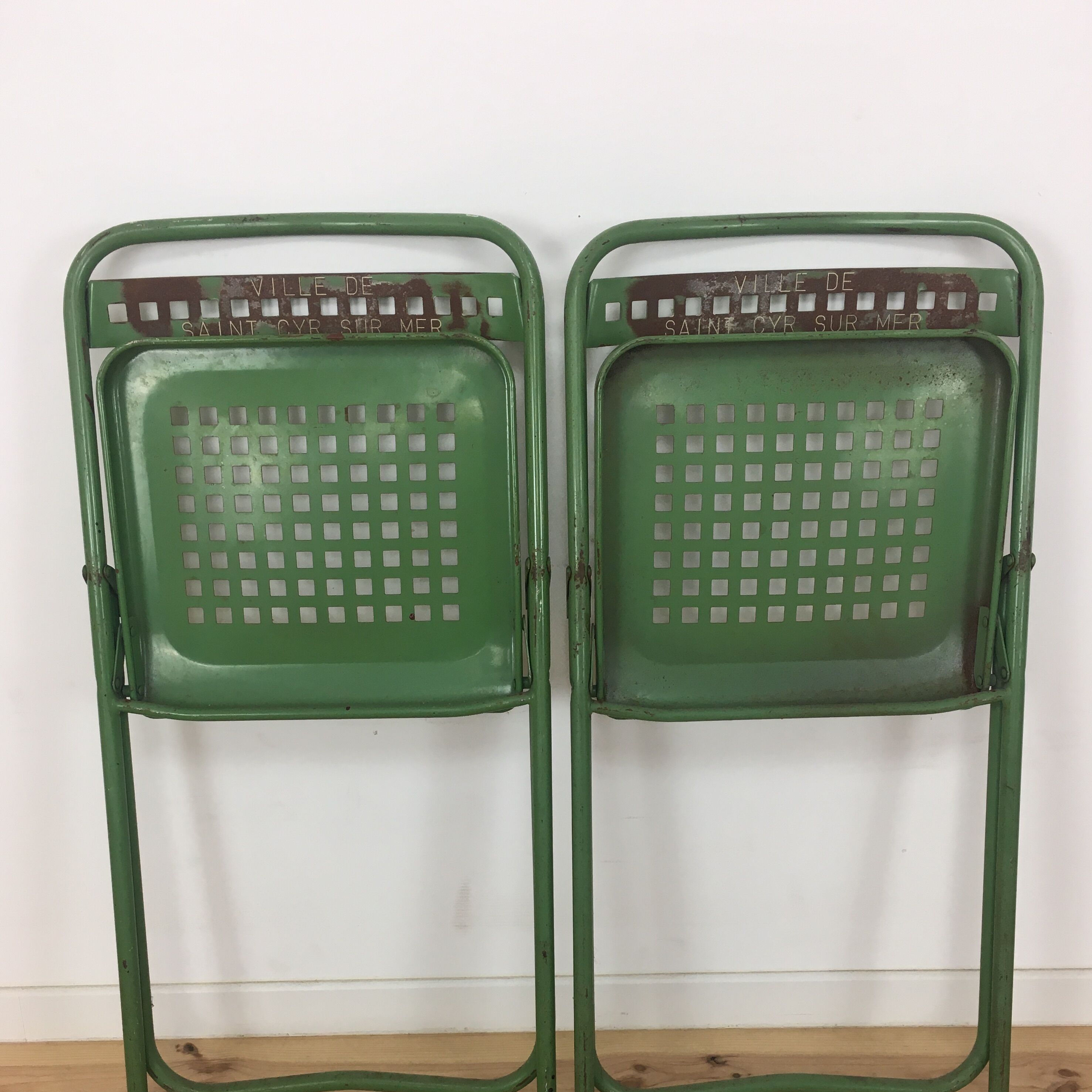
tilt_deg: -20.7
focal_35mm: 35
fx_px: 1249
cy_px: 709
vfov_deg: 46.6
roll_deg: +0.5
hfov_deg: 47.2
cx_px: 541
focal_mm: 4.15
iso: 25
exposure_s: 1/33
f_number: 2.2
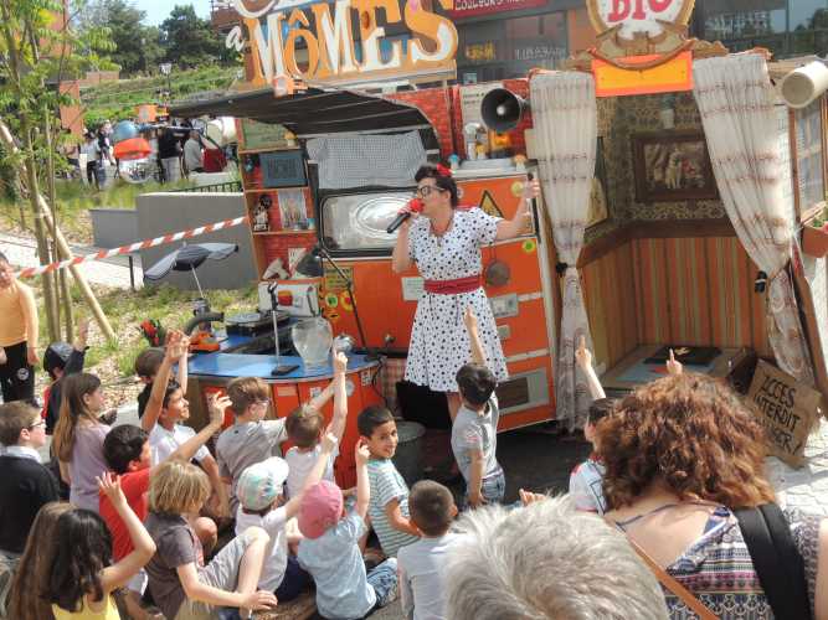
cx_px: 414
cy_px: 310
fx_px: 1124
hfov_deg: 40.4
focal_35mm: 47
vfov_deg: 30.9
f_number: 3.5
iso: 100
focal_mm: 8.3
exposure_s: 1/400
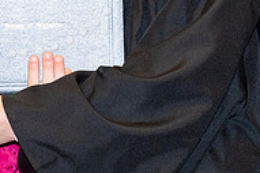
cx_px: 12
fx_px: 4647
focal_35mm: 644
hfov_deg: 3.2
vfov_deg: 2.1
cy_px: -43
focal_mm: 150
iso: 1000
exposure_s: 1/80
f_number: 5.6
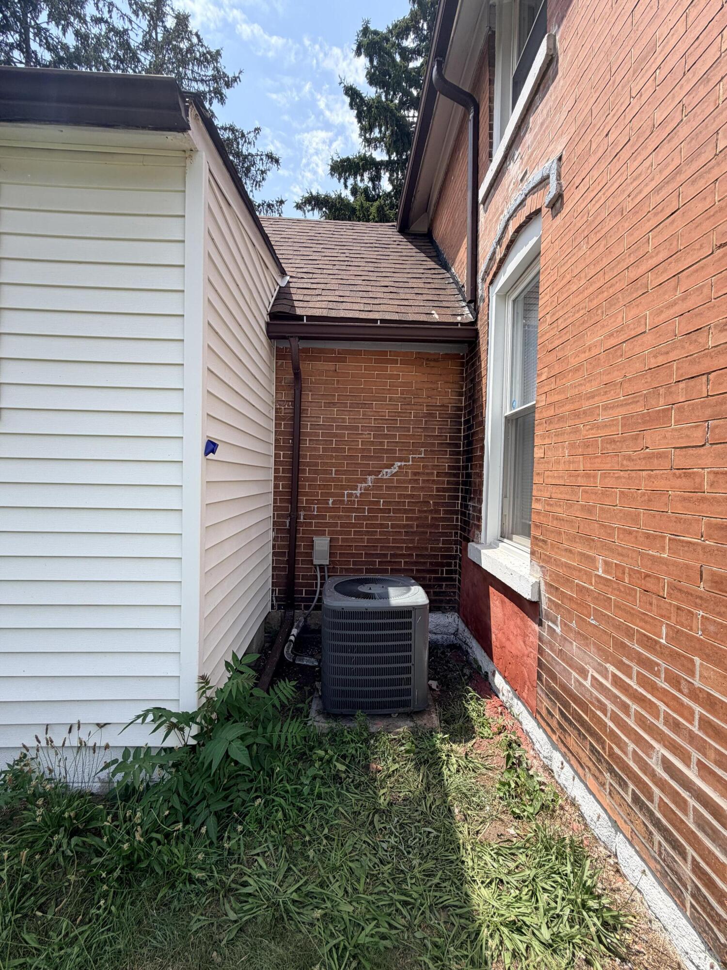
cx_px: 364
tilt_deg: +1.0
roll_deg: -1.2
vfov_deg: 102.1
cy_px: 485
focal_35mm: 14
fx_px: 392
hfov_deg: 85.7
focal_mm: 2.22
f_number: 2.2
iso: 32
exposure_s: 1/770
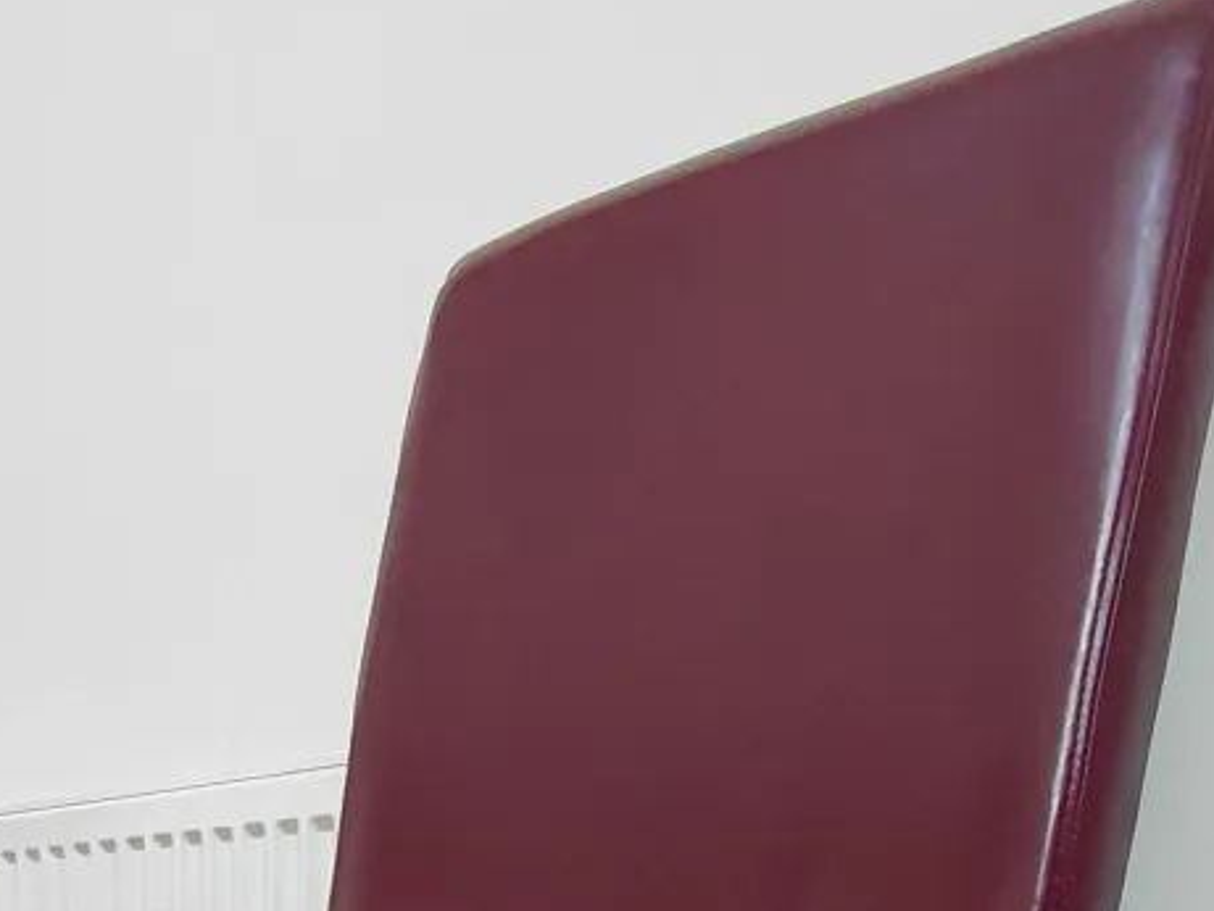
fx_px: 877
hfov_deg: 66.6
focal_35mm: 25
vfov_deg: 53.3
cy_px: 637
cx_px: 361
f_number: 2.2
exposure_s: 1/60.2
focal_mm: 1.64
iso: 64
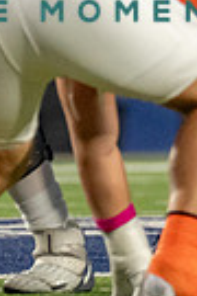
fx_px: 14897
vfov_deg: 1.1
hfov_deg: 0.8
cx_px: 180
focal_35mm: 1815
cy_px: -269
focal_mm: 200
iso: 2000
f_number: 2.8
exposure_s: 1/1600
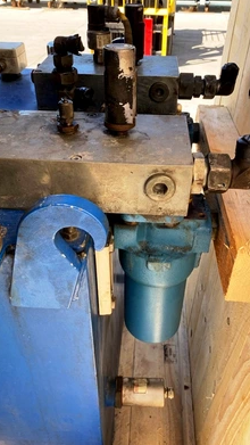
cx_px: 127
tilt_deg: -36.9
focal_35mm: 29
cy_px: 222
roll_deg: +0.5
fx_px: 342
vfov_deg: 66.1
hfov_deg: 40.2
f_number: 1.8
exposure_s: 1/264
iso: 25
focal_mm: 4.25
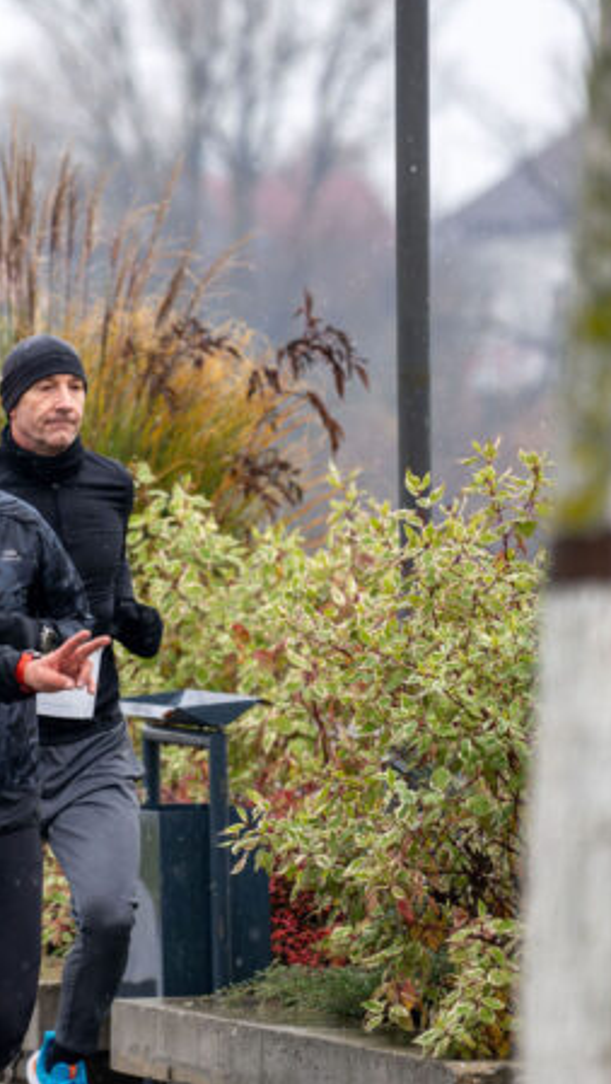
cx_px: -60
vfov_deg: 5.6
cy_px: 567
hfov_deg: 3.2
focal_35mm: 382
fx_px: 10988
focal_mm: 200
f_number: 4
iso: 500
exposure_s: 1/500
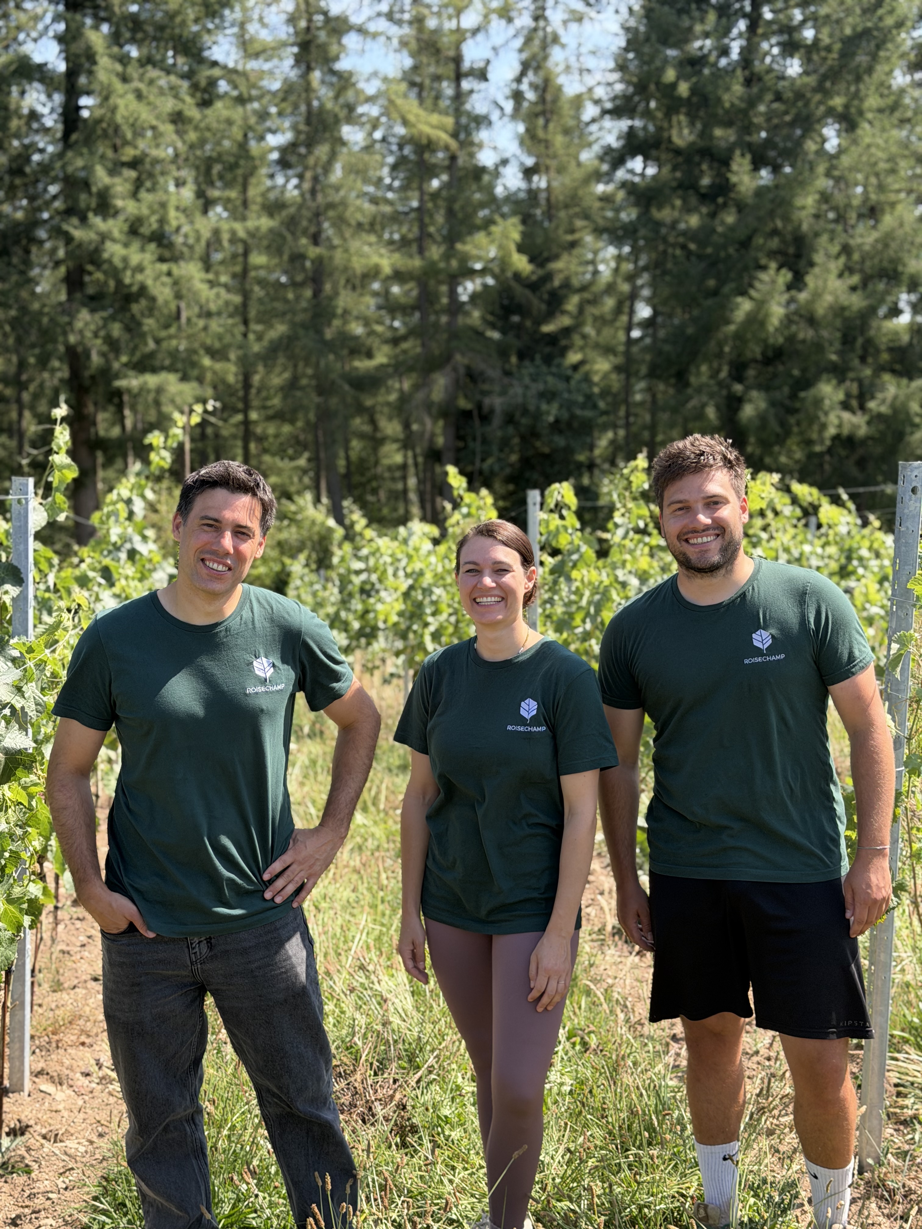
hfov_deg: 30.3
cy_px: 614
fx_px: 1705
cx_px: 461
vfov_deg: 39.7
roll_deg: -2.0
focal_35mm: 48
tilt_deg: -7.5
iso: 64
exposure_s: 1/1543
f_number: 1.78
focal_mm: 6.76
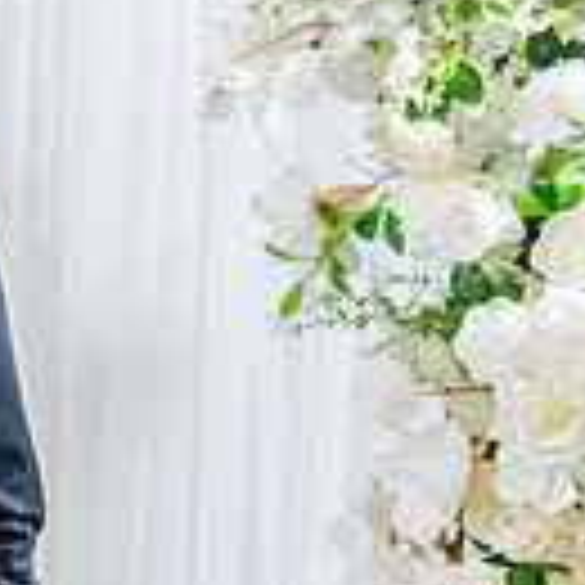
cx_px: -626
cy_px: 479
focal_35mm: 144
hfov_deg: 10.9
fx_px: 2753
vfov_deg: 12.1
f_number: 2.8
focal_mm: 38
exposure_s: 1/160
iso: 640
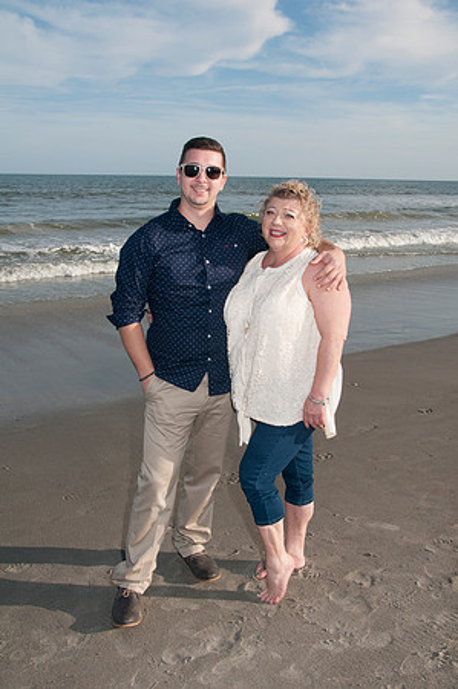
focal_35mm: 33
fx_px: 631
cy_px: 344
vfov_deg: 57.3
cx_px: 229
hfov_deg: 39.9
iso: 100
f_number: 11
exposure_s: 1/250
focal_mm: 22
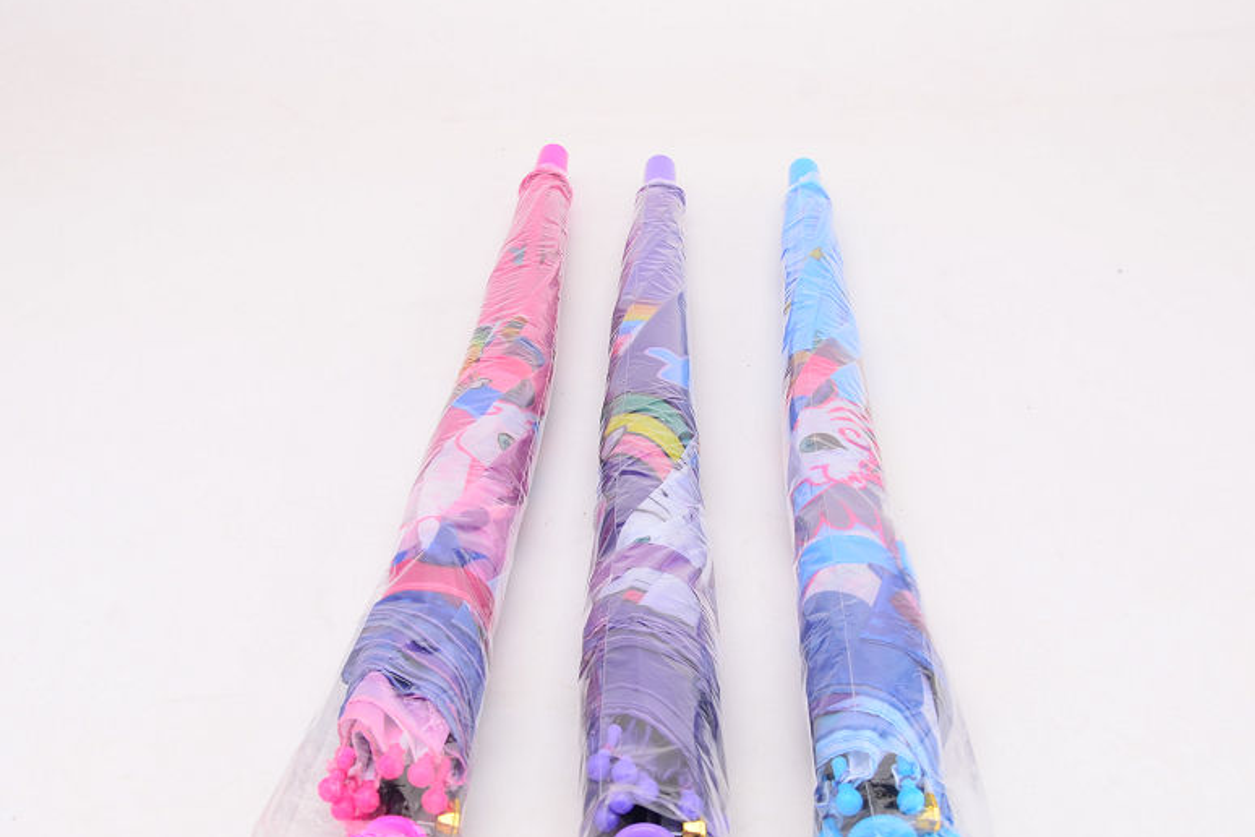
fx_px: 2266
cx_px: 636
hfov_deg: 31.0
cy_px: 544
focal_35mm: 65
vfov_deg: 20.9
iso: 100
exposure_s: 1/160
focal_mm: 28
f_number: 10
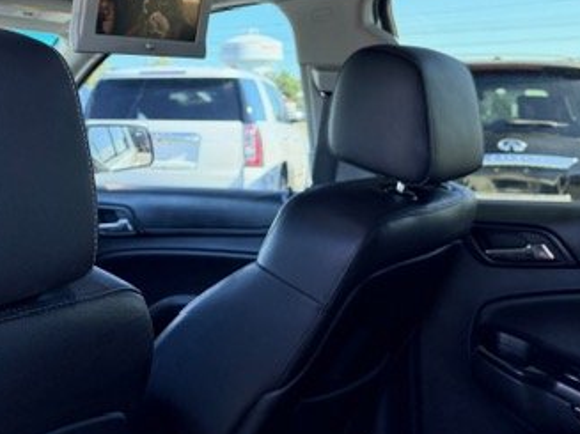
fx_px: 787
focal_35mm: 47
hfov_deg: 38.7
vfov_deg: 29.4
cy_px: 34
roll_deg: +1.2
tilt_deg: +6.9
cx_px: 103
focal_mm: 6.76
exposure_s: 1/210
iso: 200
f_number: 1.78
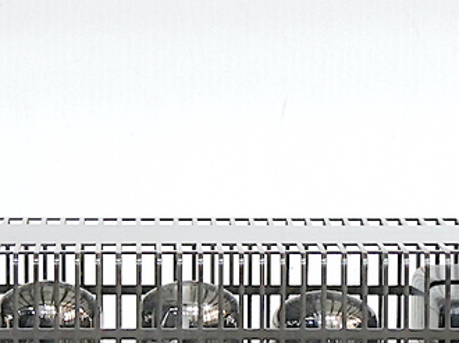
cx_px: 114
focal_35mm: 335
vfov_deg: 4.4
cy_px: 421
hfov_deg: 5.9
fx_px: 4439
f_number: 5.1
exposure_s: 1/8
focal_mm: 20.6
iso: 200
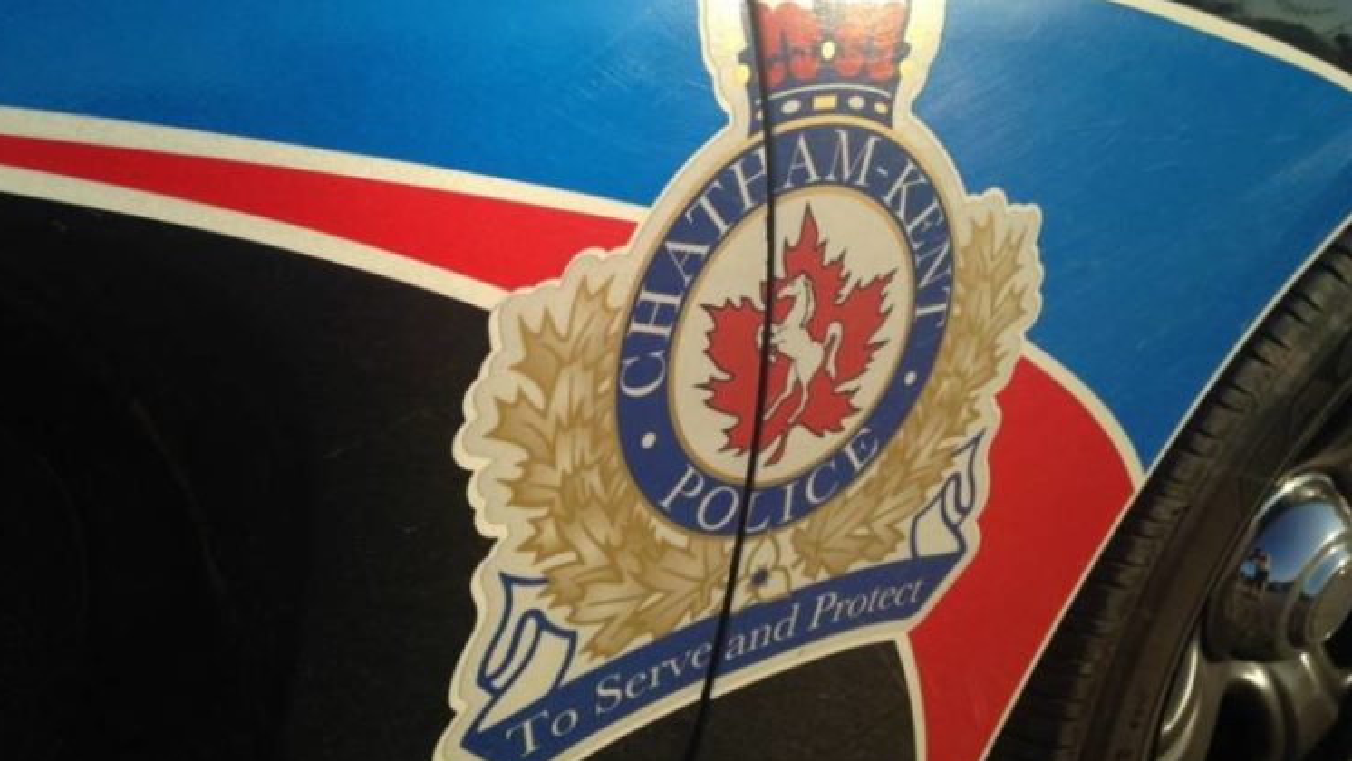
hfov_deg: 54.0
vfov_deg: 32.0
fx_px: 1327
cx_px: 685
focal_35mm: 37
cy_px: 348
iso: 50
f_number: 2.4
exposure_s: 1/1261
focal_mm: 4.12
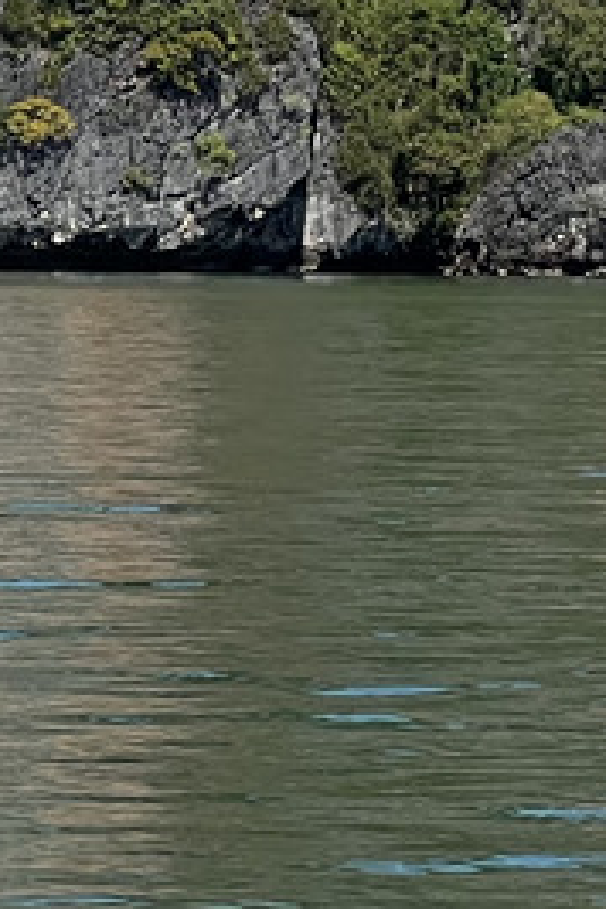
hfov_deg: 3.8
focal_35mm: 360
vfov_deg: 5.7
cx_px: 732
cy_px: -443
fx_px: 9089
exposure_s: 1/1292
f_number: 2.8
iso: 32
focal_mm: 9
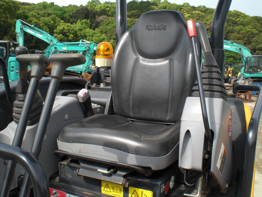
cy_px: 98
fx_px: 288
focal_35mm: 38
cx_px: 131
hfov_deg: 49.0
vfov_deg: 37.7
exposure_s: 1/200
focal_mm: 6.3
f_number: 5.6
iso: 64
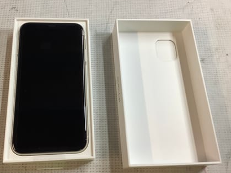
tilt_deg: -67.7
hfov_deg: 49.9
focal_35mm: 37
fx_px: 247
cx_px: 94
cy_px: 86
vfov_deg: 38.6
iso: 100
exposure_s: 1/50
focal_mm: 3.3
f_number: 2.4
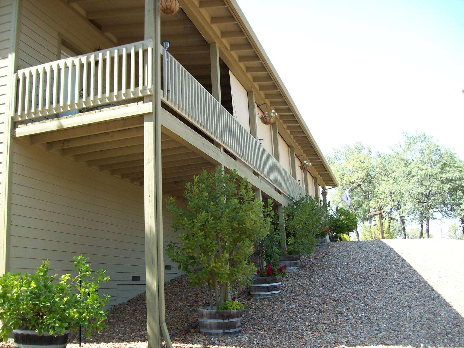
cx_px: 232
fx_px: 483
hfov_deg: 51.4
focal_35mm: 36
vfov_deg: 39.7
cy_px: 174
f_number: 2.7
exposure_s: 1/276
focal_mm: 6
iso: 80
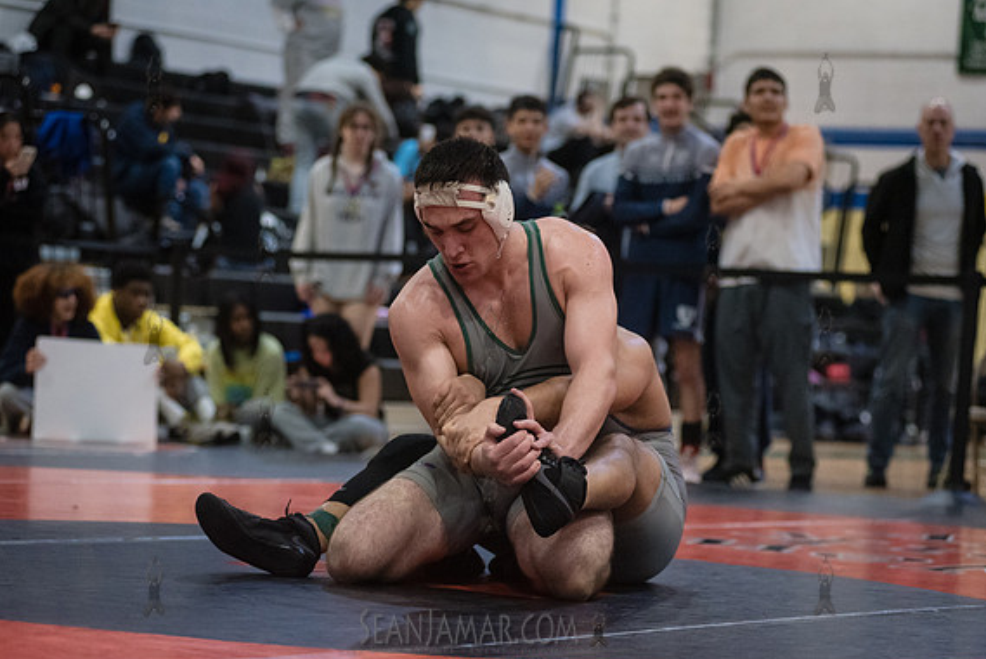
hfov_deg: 19.1
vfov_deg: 12.8
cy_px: 334
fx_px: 2932
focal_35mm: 107
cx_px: 489
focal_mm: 105
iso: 8000
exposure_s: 1/500
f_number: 3.5
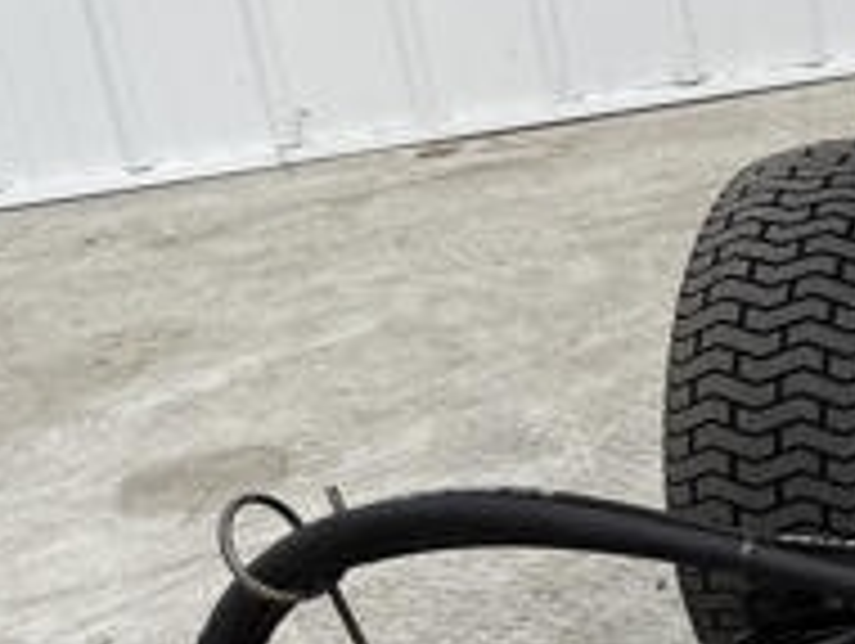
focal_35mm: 101
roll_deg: +0.0
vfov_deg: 14.7
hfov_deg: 15.2
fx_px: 2498
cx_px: 1778
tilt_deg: -21.9
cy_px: 212
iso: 80
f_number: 1.78
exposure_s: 1/120
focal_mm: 6.76
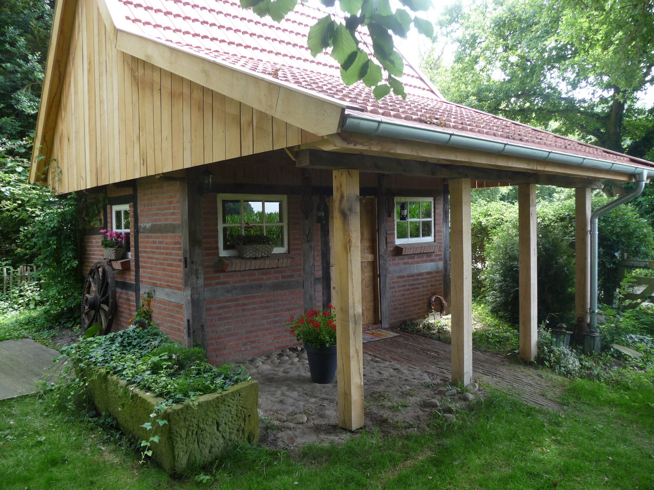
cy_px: 245
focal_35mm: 28
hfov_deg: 63.4
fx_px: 529
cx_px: 327
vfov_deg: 49.7
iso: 100
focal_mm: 4.7
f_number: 3.3
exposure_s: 1/60
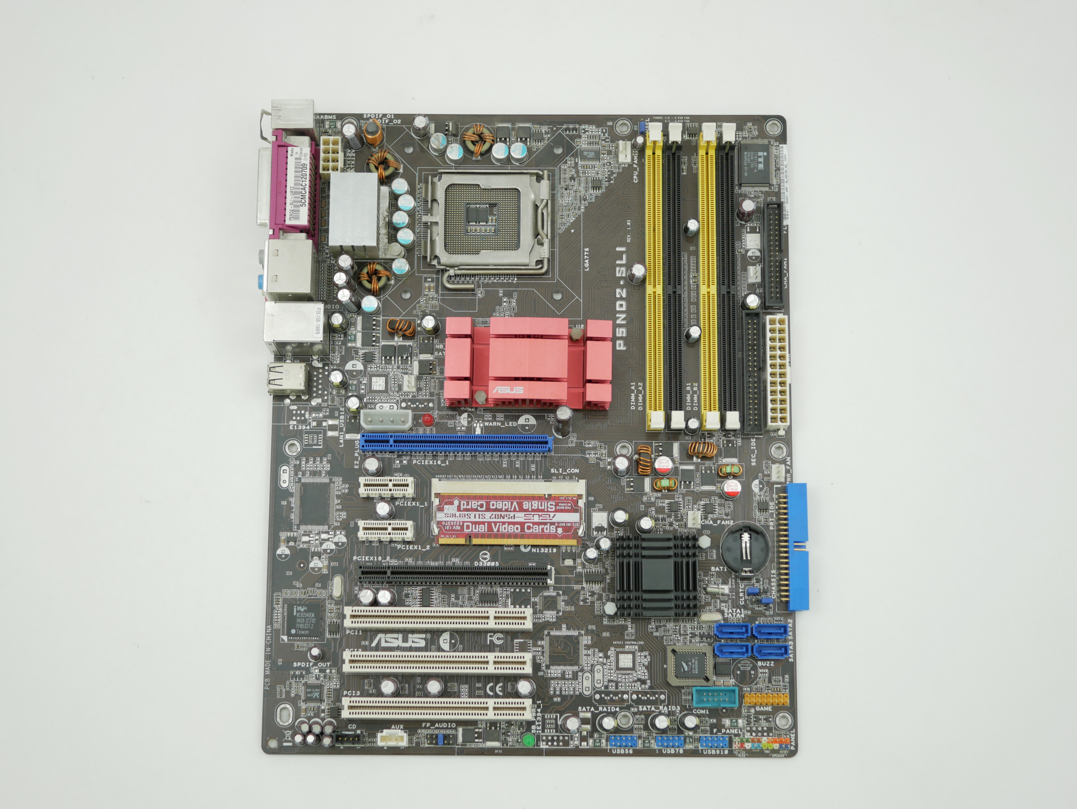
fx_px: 1868
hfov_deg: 32.2
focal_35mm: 60
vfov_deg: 24.4
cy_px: 404
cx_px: 538
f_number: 3.2
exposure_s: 1/125
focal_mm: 30
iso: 200
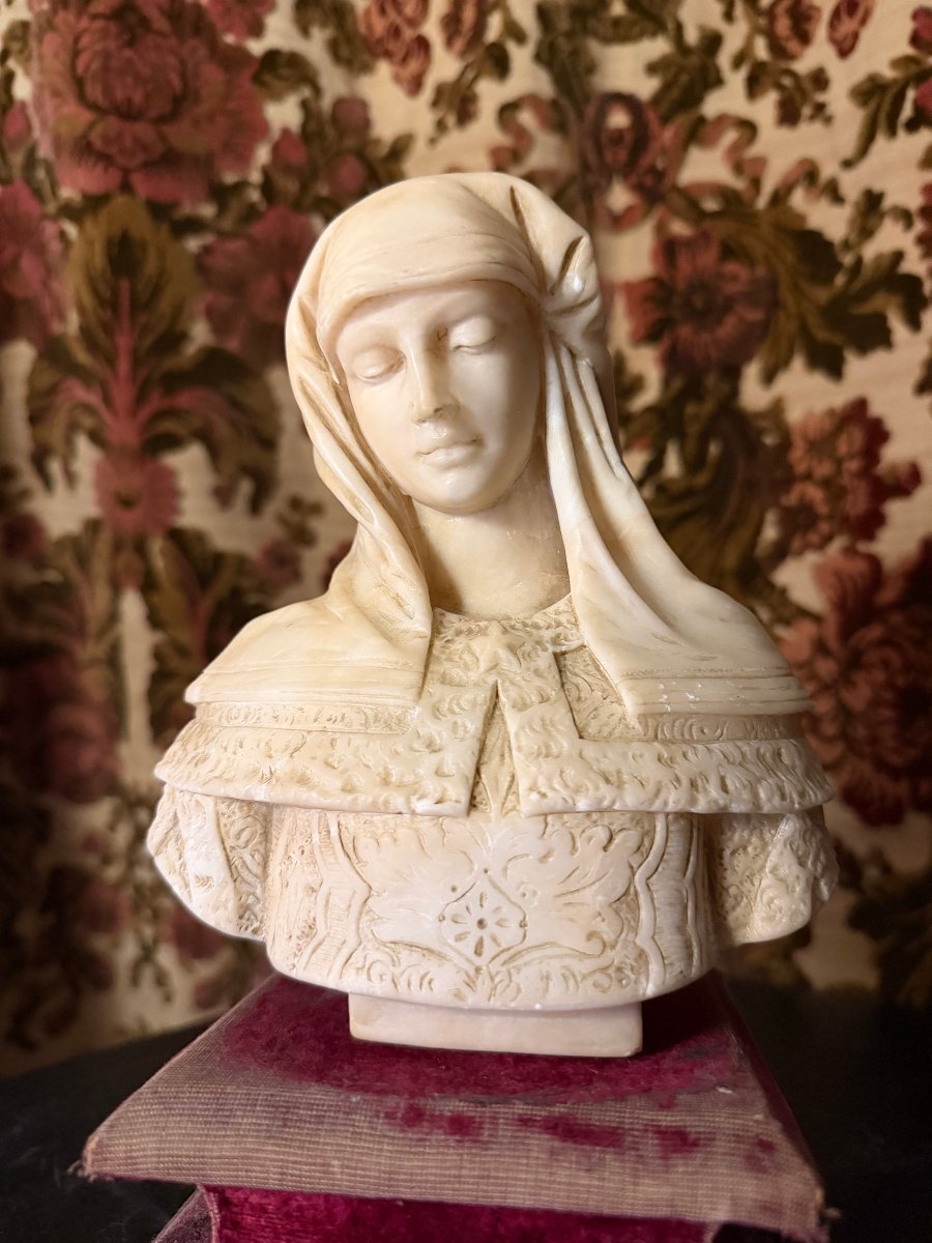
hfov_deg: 56.8
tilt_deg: +5.9
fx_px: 862
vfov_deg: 71.6
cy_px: 622
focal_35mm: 24
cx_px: 466
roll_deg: +0.0
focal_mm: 6.76
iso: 800
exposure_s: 1/60
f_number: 1.78
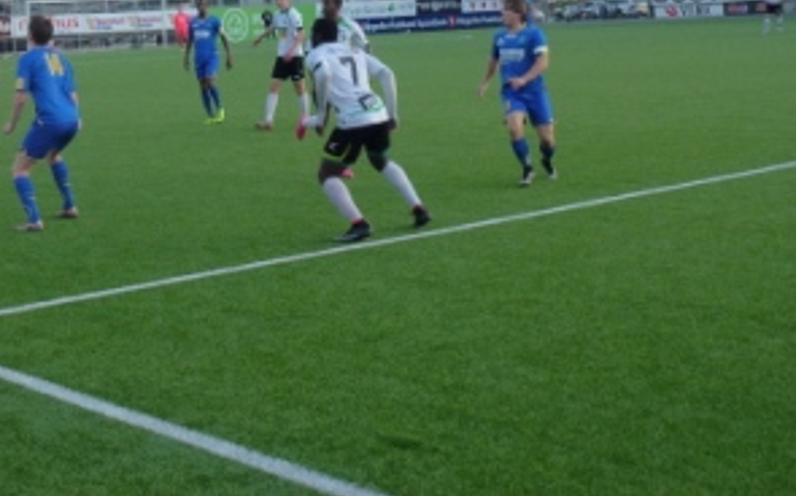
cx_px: 197
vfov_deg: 19.3
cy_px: 46
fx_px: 1431
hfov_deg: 30.6
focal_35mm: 66
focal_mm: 7.4
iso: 160
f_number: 3.9
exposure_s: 1/160
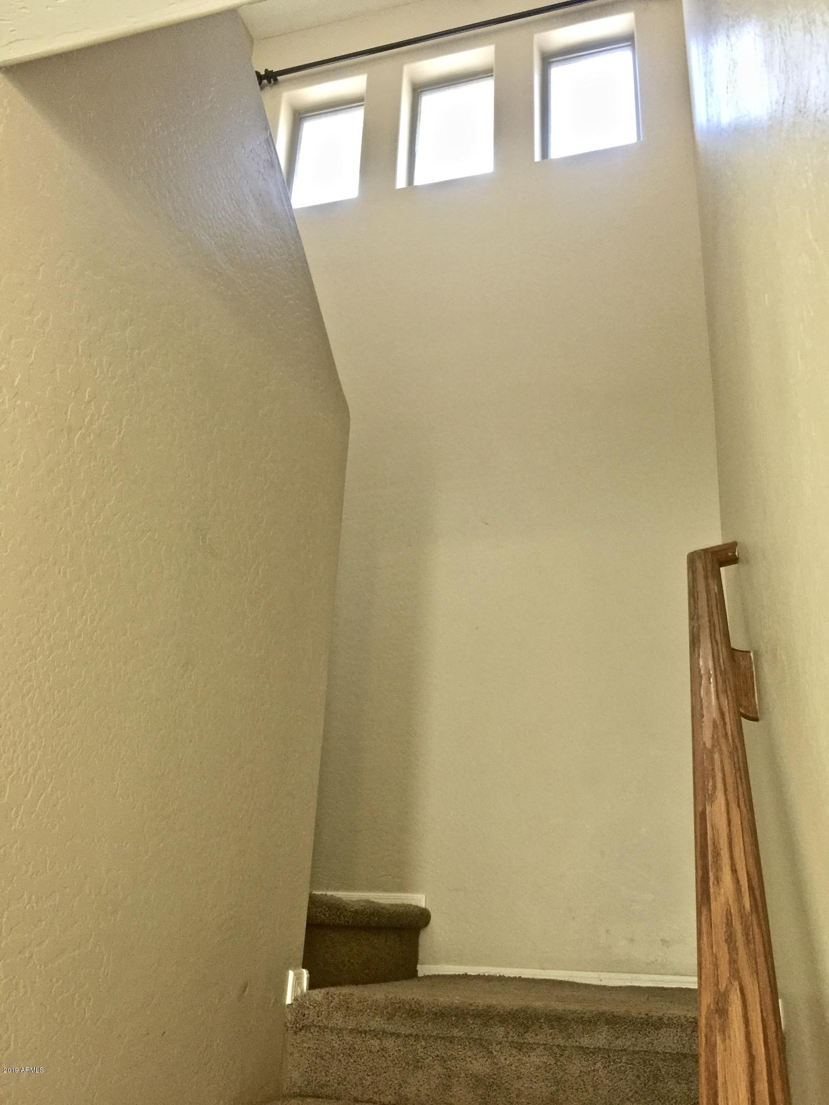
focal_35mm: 29
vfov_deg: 61.7
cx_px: 414
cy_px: 552
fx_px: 926
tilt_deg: +24.7
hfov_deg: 48.2
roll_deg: -3.2
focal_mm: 4.15
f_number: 2.2
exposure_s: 1/10
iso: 100
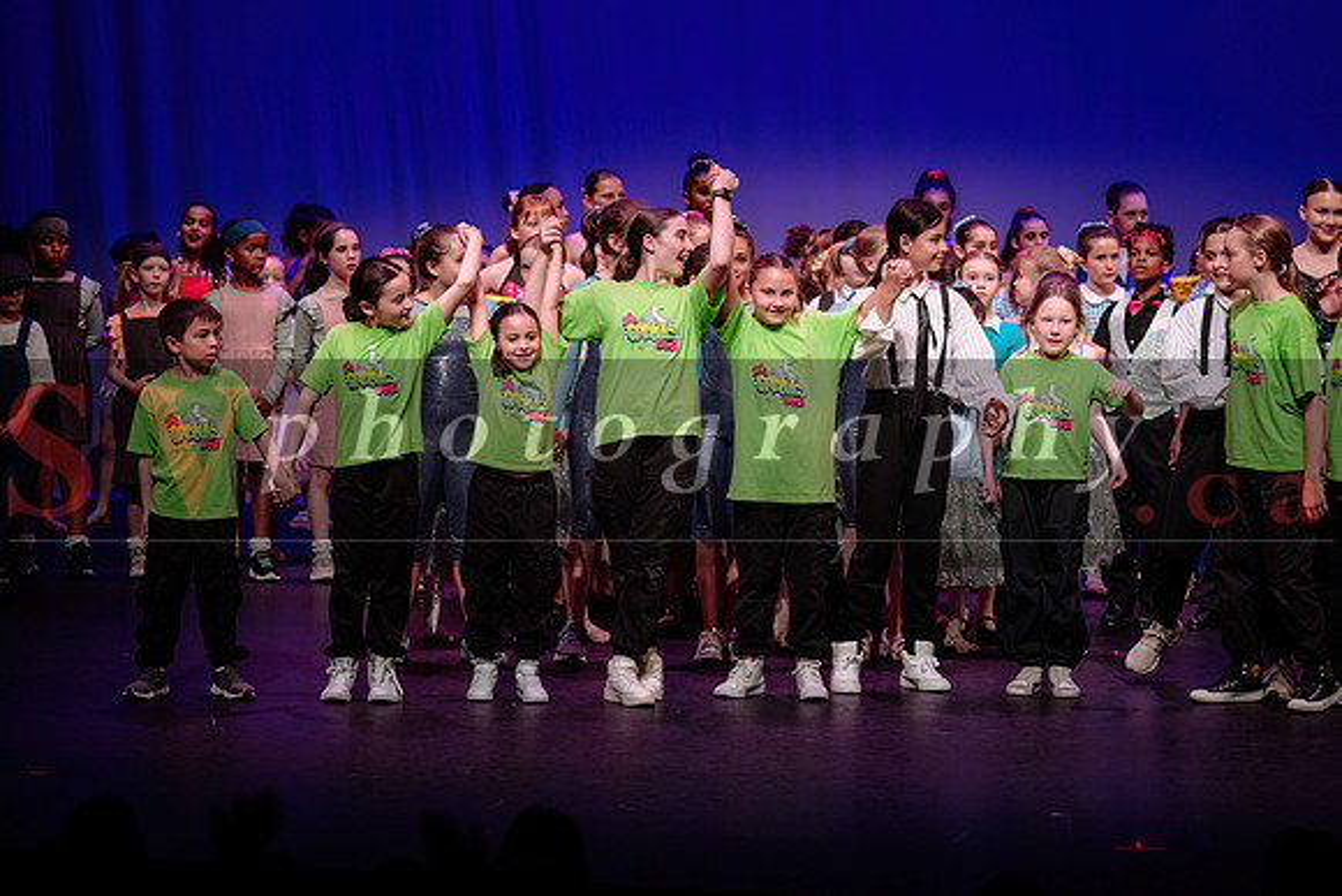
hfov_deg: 15.2
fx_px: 5033
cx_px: 671
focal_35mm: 135
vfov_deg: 10.2
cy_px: 448
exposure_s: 1/640
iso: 1000
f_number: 2.8
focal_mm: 135
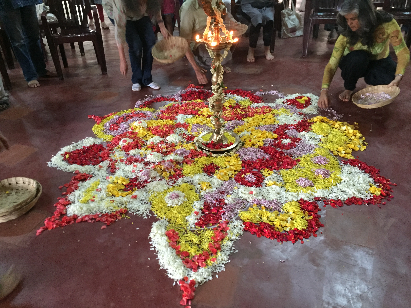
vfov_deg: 48.2
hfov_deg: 61.7
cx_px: 206
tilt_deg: -33.6
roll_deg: -0.4
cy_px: 154
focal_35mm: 29
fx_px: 344
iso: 250
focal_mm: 4.15
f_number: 2.2
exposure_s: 1/17
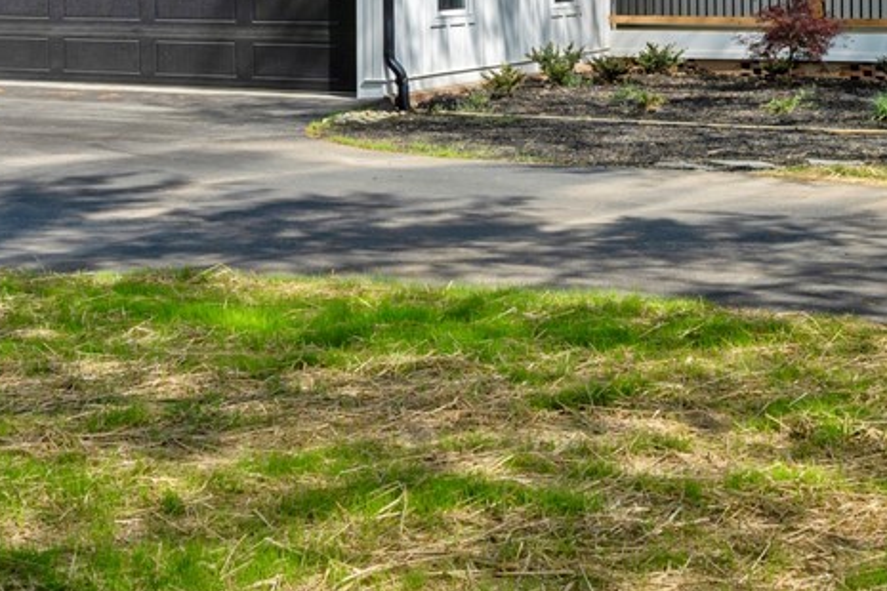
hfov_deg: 28.7
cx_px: 553
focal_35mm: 70
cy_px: -23
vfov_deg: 18.8
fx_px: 1725
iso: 100
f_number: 8
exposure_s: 1/200
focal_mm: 30
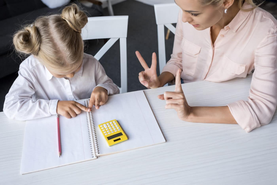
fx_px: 269
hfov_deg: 54.4
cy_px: 92
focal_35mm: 35
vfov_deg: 37.9
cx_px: 138
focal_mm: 35
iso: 320
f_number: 4
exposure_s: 1/200
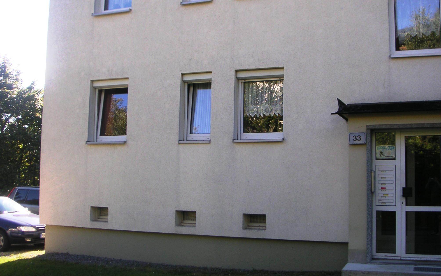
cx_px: 221
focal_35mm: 41
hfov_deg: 48.2
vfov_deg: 31.2
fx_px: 493
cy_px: 118
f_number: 2.8
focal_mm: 6
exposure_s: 1/180
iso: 50
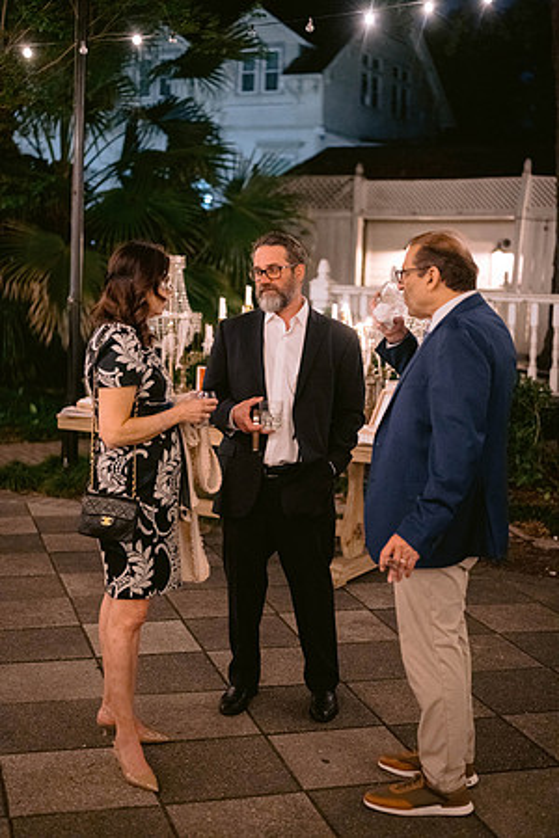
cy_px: 419
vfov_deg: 39.6
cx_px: 280
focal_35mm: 50
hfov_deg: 27.0
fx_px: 1164
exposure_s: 1/80
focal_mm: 50
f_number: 1.8
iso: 4000
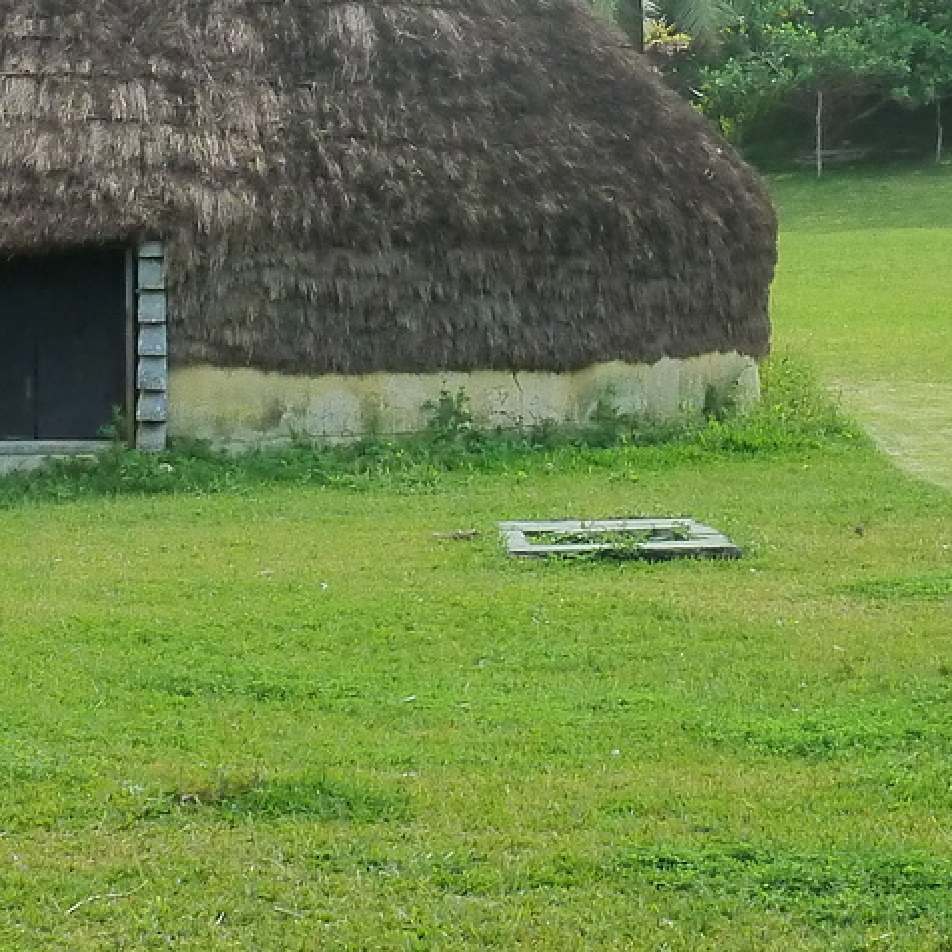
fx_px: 4076
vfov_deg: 13.2
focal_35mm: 131
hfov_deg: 13.3
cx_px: 689
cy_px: 50
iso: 200
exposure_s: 1/400
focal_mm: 7.3
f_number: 4.5
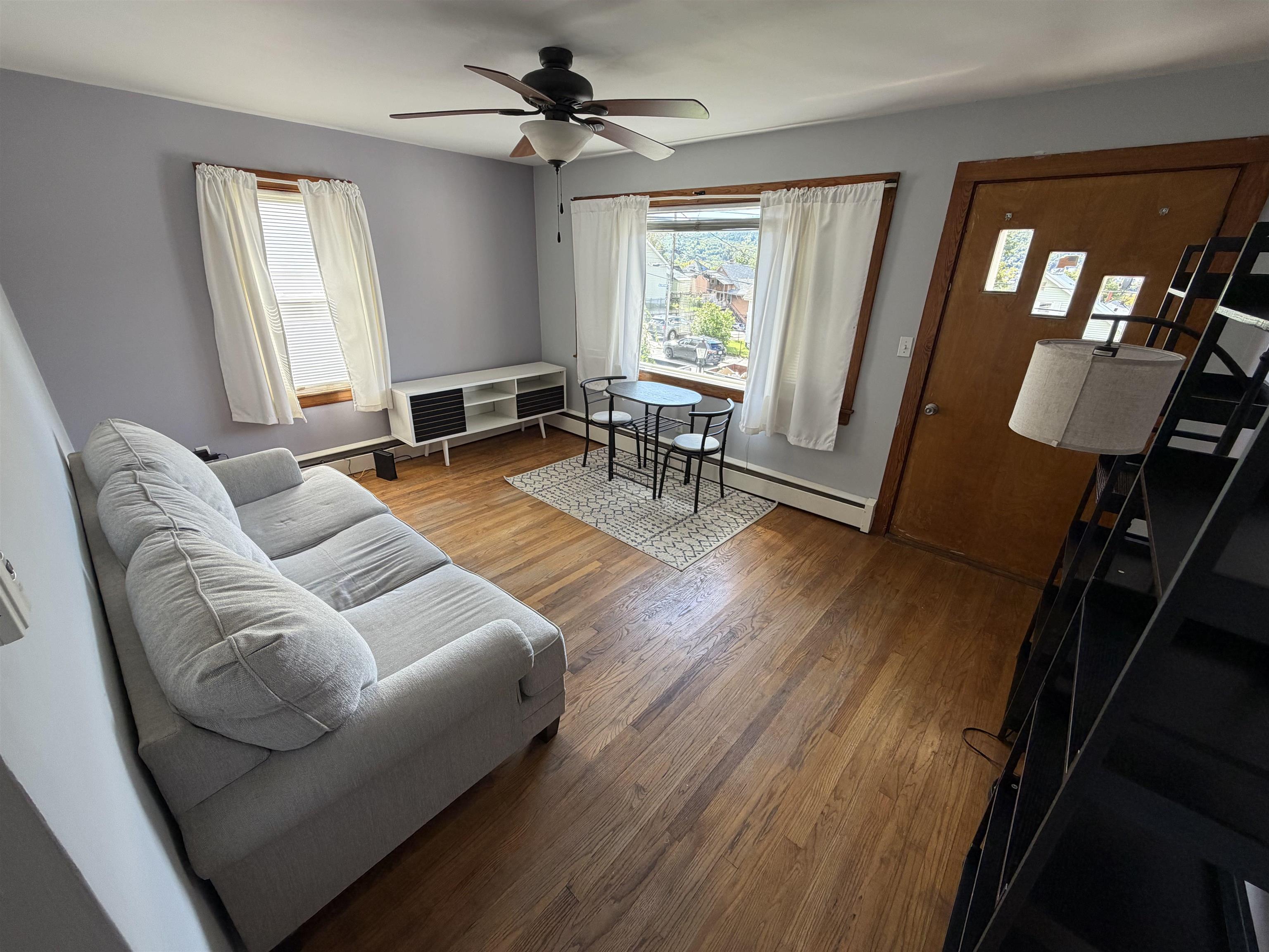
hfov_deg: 102.1
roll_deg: -1.4
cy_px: 476
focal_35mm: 14
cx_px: 634
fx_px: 513
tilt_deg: -24.0
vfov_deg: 85.7
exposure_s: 1/121
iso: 125
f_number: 2.2
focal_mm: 2.22
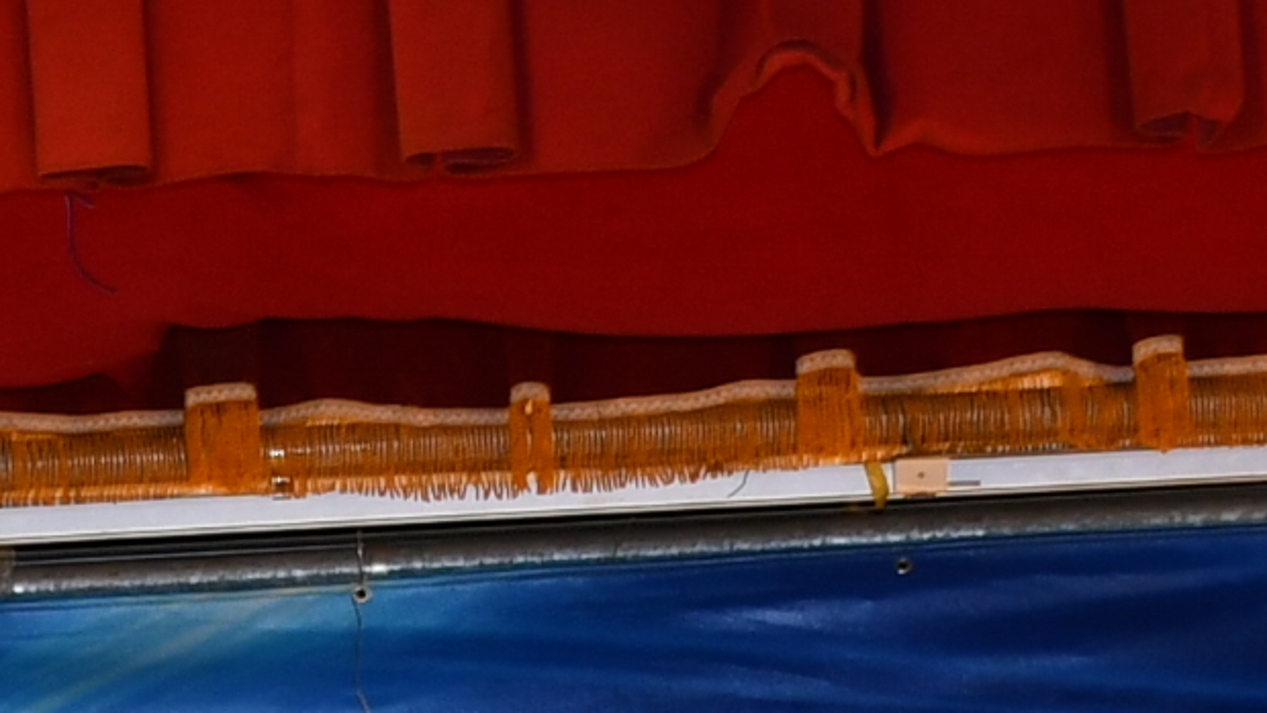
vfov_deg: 4.6
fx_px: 8535
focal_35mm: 254
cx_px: 112
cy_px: 1894
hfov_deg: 8.5
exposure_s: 1/60
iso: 280
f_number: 3.8
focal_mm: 24
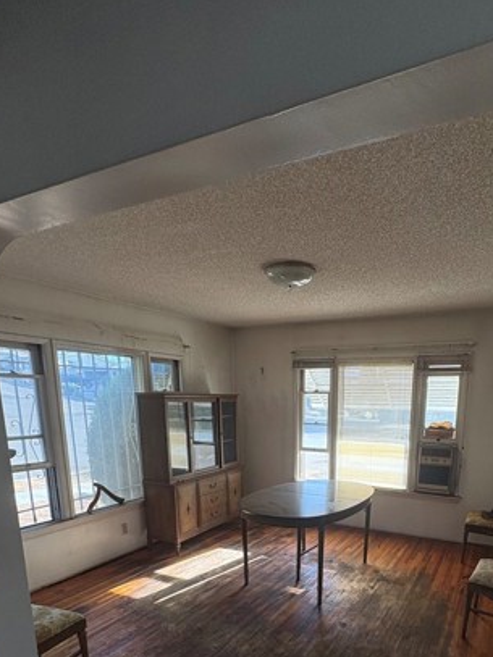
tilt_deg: -11.5
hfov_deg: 60.1
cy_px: 486
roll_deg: +0.3
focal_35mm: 22
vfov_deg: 71.6
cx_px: 315
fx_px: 418
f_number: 2.2
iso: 200
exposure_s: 1/99
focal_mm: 2.22
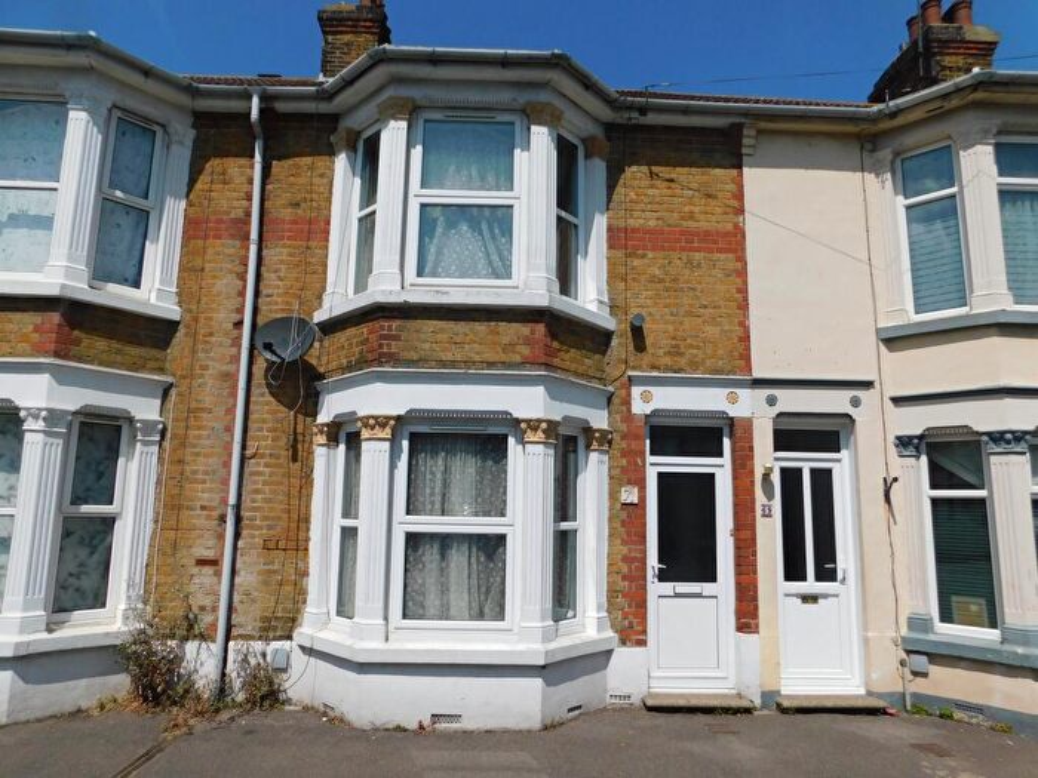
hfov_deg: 73.9
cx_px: 519
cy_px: 389
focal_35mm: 23
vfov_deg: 58.9
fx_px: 690
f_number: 6
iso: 125
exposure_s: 1/800
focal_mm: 4
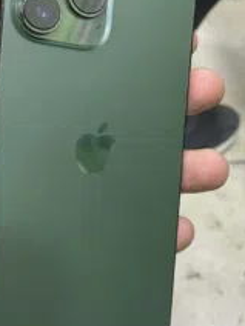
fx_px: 462
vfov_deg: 38.8
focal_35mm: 49
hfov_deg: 29.7
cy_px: 140
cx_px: 112
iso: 100
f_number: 1.6
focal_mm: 4.2
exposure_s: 1/49
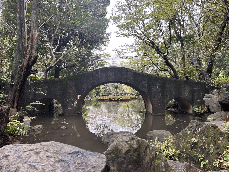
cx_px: 114
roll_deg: +0.4
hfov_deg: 67.3
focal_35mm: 26
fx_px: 172
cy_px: 86
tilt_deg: +2.0
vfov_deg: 53.1
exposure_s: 1/194
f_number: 1.5
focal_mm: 5.7
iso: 40
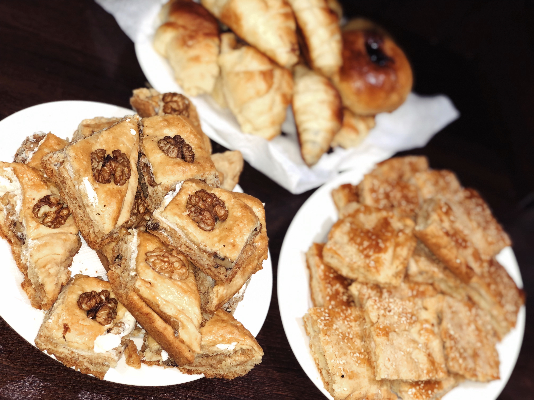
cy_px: 200
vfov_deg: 28.0
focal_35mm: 52
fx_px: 802
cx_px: 267
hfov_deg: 36.8
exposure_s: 1/33
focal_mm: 6
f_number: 2.4
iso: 40
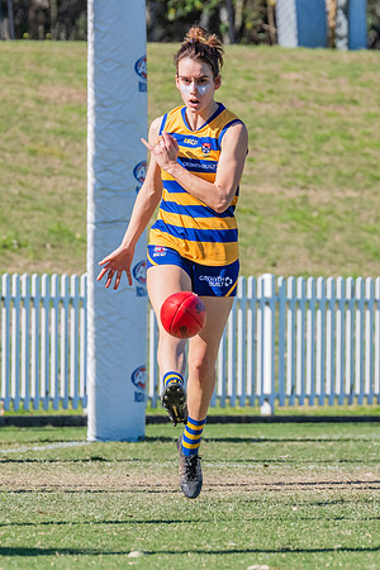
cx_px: 191
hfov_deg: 2.3
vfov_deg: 3.4
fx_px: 9673
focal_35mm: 611
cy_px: 298
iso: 800
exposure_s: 1/1250
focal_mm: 360
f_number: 11
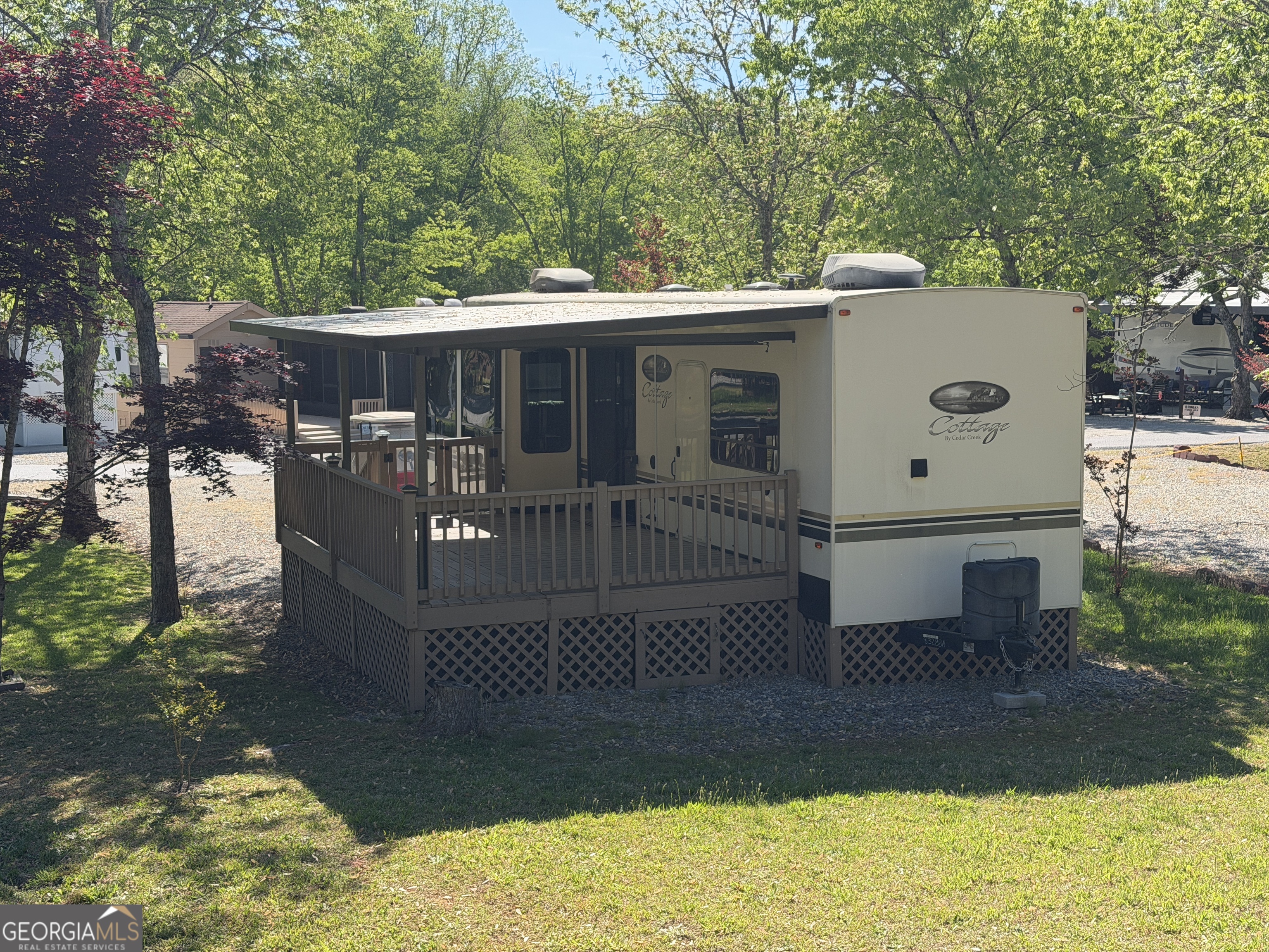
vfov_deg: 30.3
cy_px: 476
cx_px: 634
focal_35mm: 48
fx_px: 1760
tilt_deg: -5.8
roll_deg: +0.8
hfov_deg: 39.7
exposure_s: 1/2762
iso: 100
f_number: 1.78
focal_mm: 6.76
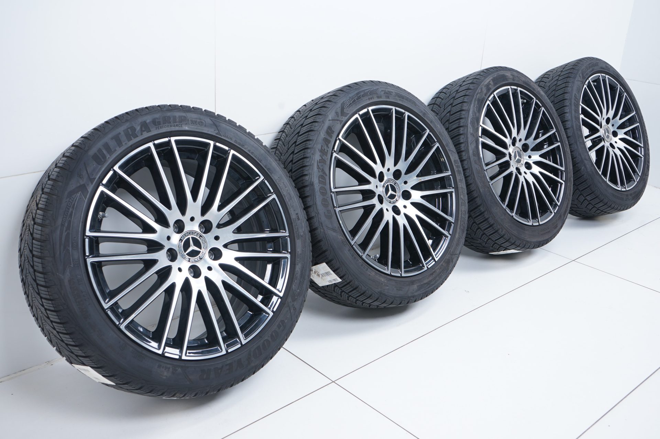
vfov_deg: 36.8
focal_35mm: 36
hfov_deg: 53.2
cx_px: 330
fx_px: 659
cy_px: 220
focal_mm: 36
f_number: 7.1
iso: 250
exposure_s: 1/100
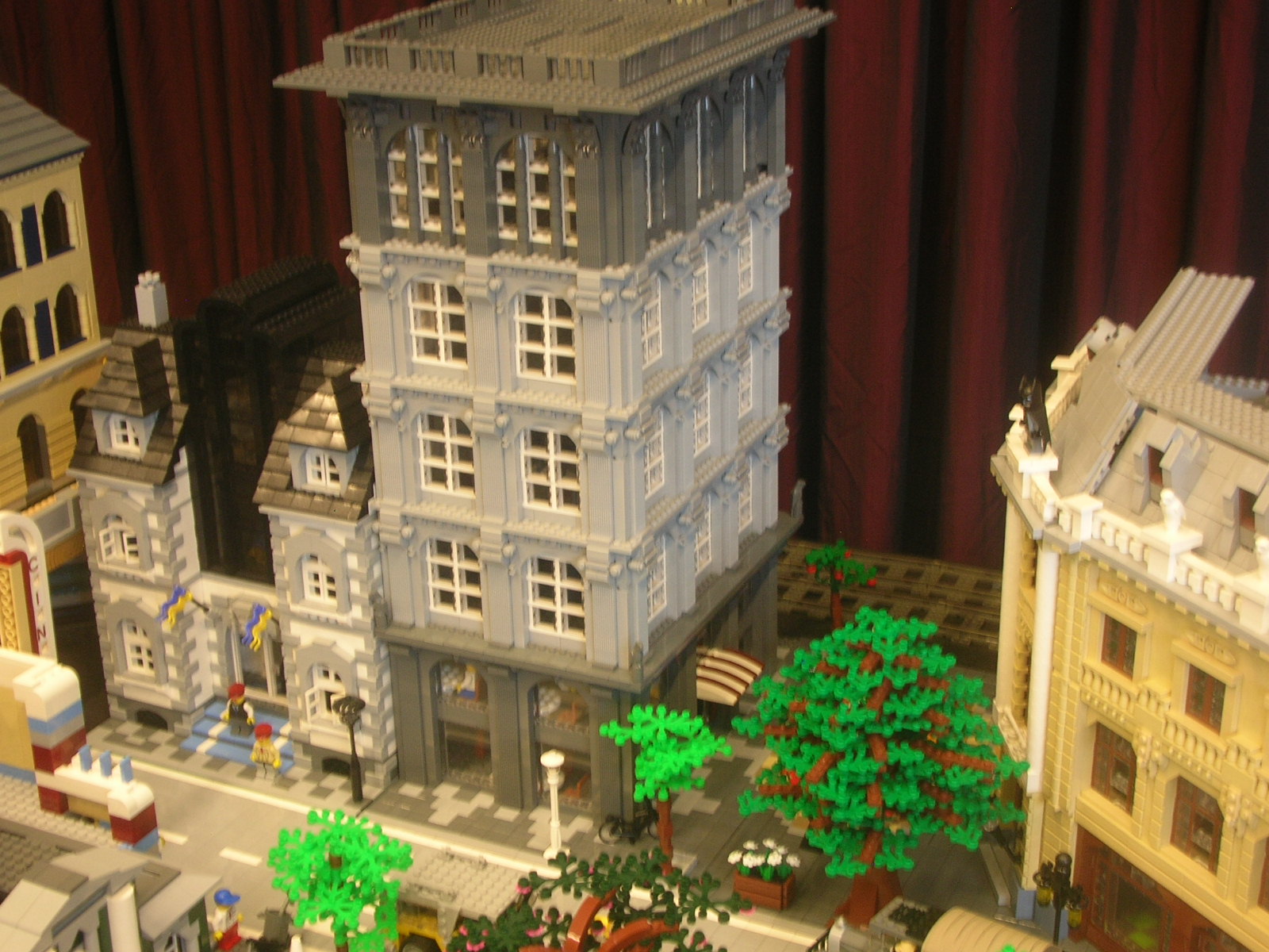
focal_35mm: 54
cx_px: 634
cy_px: 476
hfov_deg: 35.5
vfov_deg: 27.0
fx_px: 1980
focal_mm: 9.1
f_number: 3.4
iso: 56
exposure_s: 1/5.6
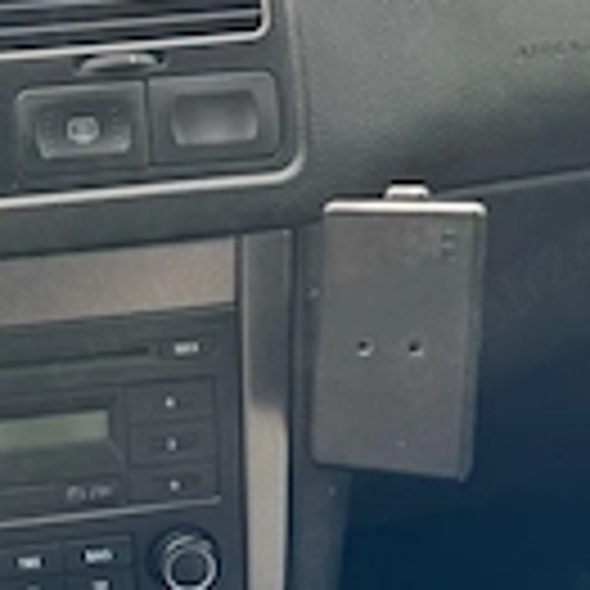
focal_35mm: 65
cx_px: -72
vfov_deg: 26.5
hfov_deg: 24.6
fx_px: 1253
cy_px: 338
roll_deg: +8.5
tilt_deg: -22.4
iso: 80
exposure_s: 1/296
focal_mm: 6.76
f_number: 1.78
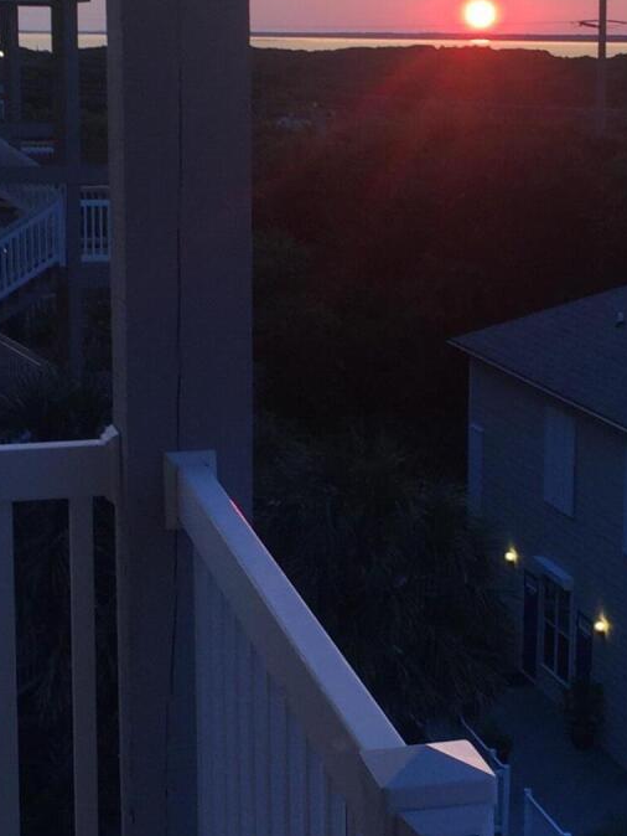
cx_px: 423
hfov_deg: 17.1
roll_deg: -0.8
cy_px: 407
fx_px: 2076
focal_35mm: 86
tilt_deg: -9.7
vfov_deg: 22.7
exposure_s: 1/124
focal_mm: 4.15
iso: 32
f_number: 2.2
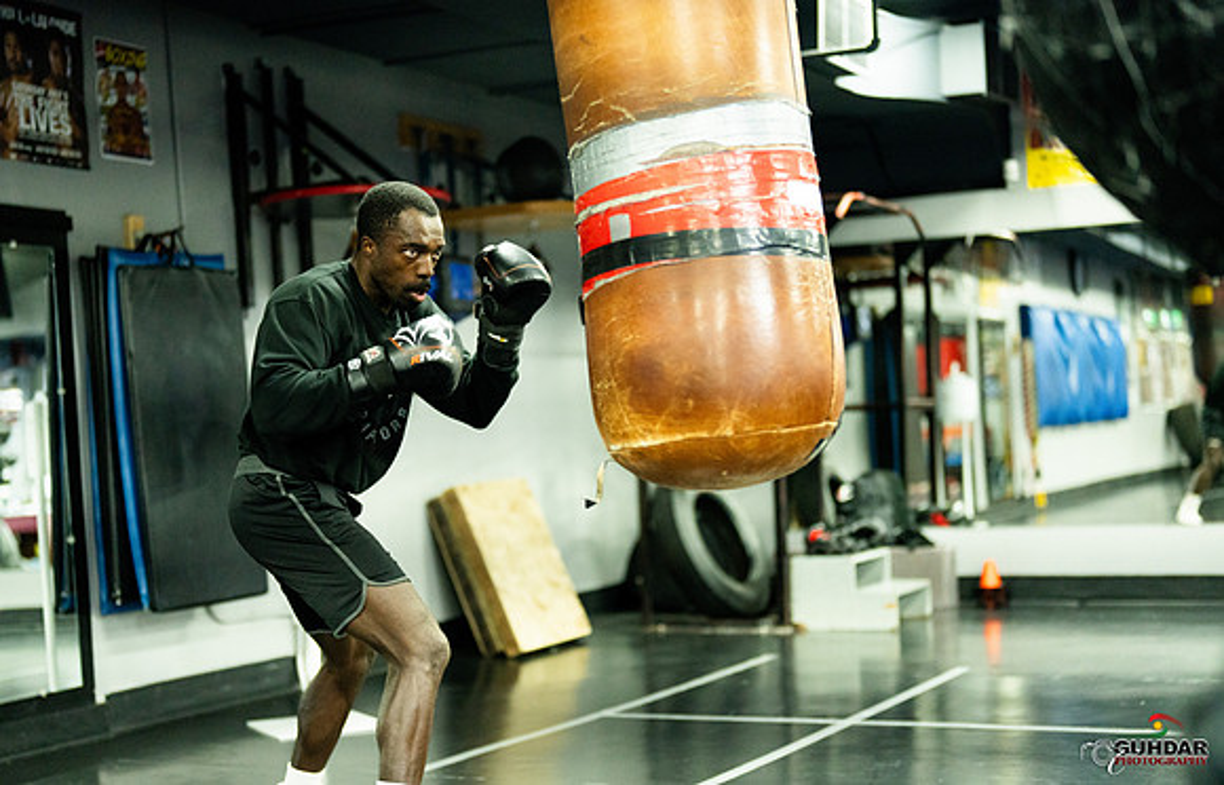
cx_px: 598
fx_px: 1963
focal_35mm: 58
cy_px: 434
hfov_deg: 34.6
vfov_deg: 22.6
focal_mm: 50
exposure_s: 1/400
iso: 3200
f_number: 1.4
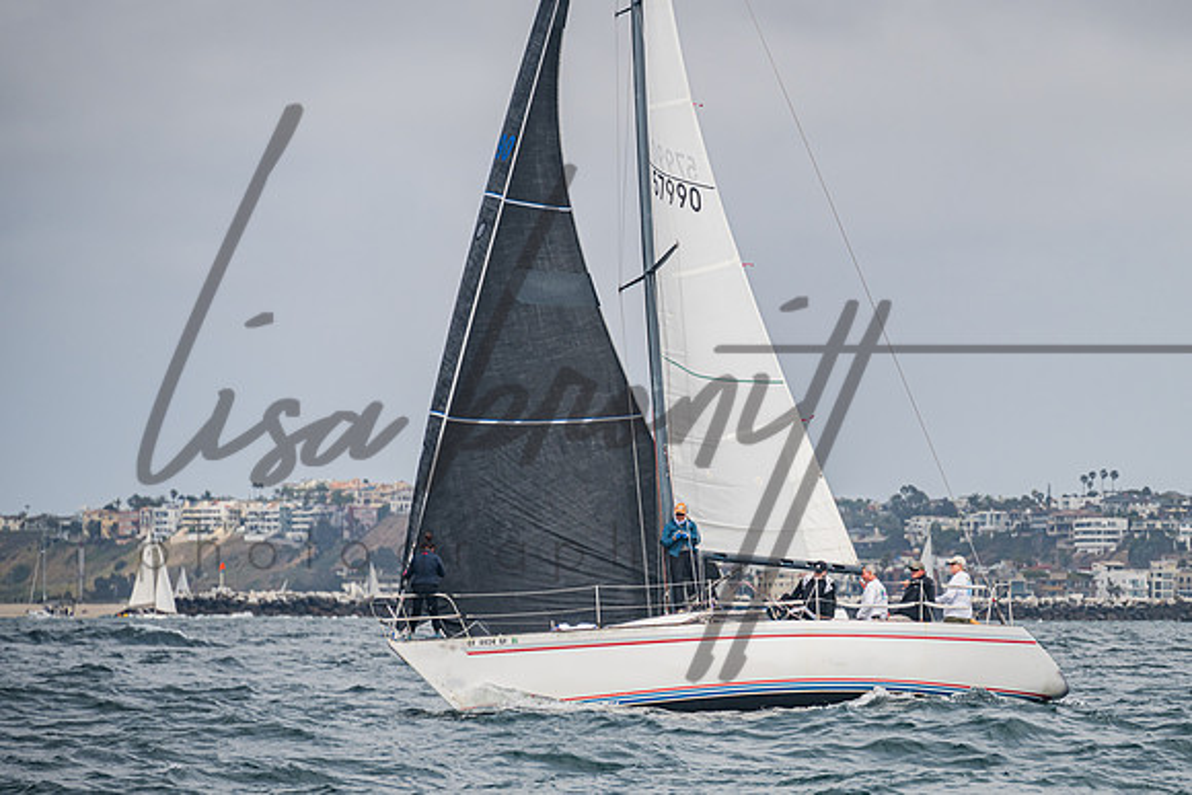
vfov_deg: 5.1
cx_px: 736
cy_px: 405
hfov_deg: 7.6
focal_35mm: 269
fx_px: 8913
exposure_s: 1/640
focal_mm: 200
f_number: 6.3
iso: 160
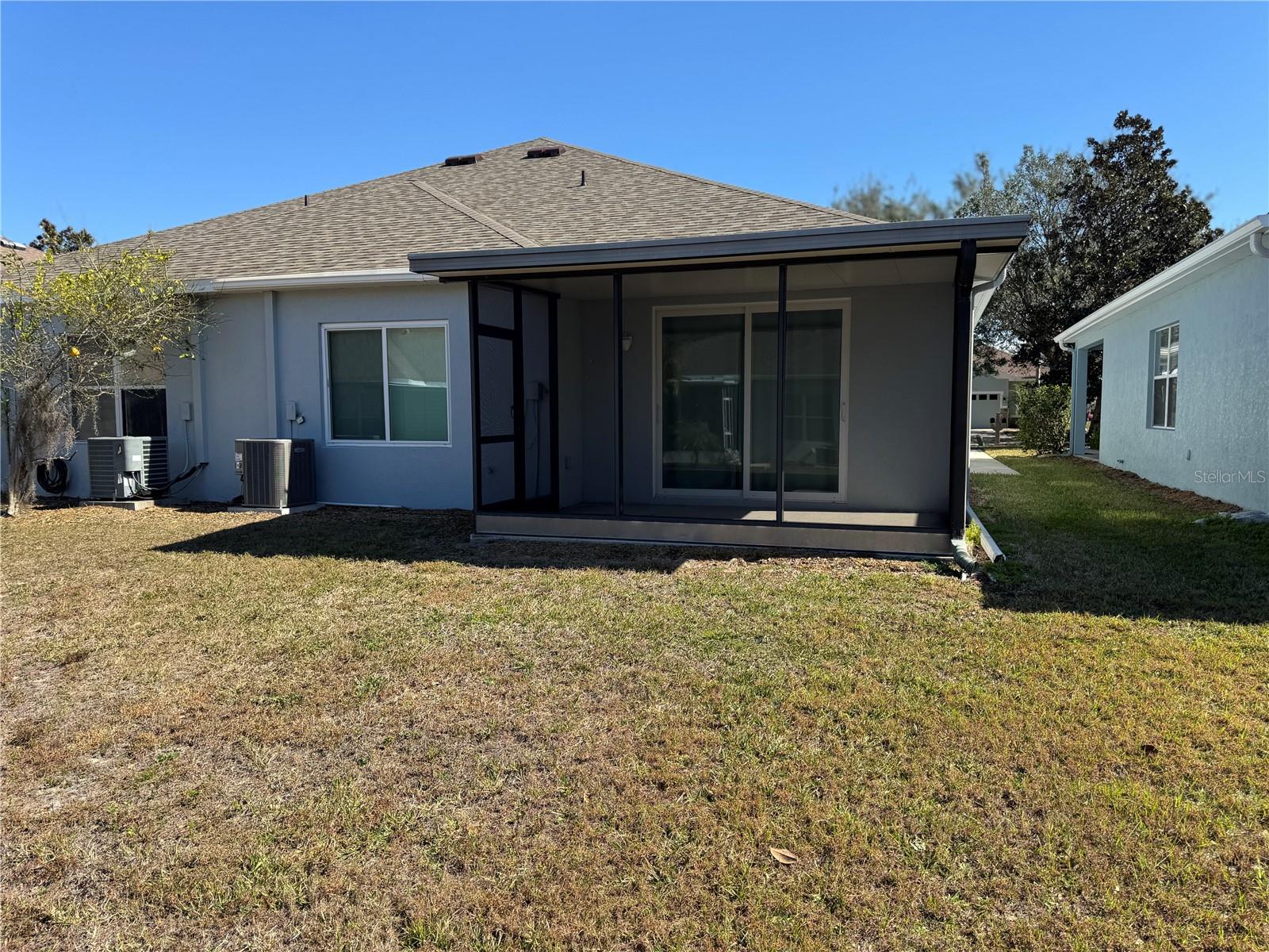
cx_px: 634
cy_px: 476
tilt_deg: -4.8
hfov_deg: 71.6
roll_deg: +0.3
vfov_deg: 56.8
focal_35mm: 24
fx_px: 880
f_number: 1.78
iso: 80
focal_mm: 6.76
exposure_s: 1/2833
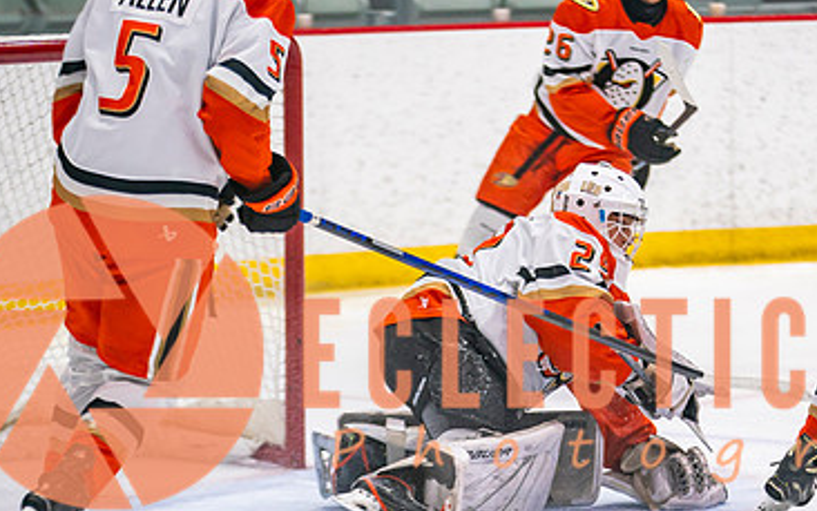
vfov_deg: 4.4
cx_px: 650
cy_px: 483
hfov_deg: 7.0
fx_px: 6637
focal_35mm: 298
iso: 800
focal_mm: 140
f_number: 2.8
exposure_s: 1/640
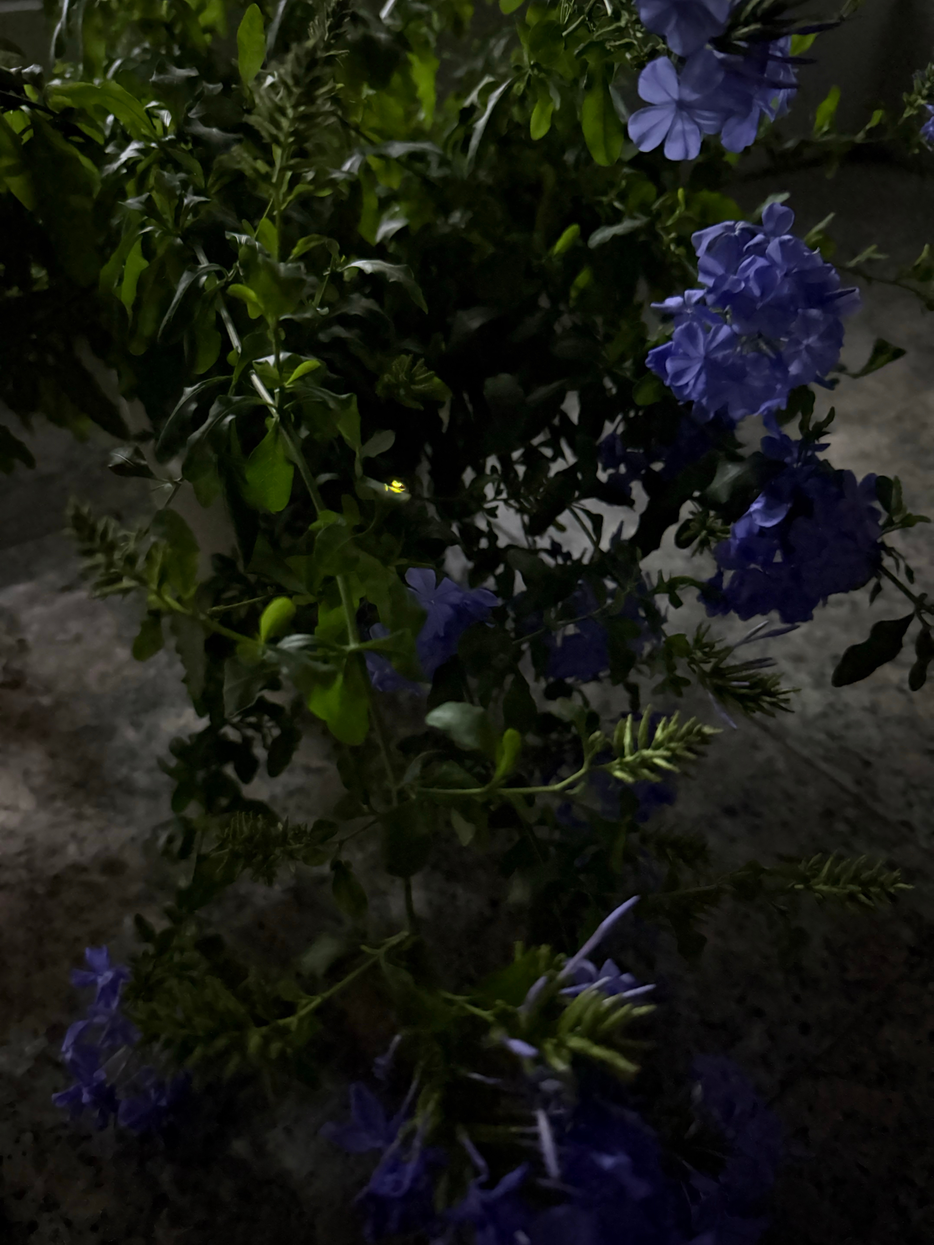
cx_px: 467
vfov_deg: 71.6
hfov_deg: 56.8
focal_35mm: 24
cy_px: 622
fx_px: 863
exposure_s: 1/17
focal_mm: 6.76
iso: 12500
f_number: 1.78
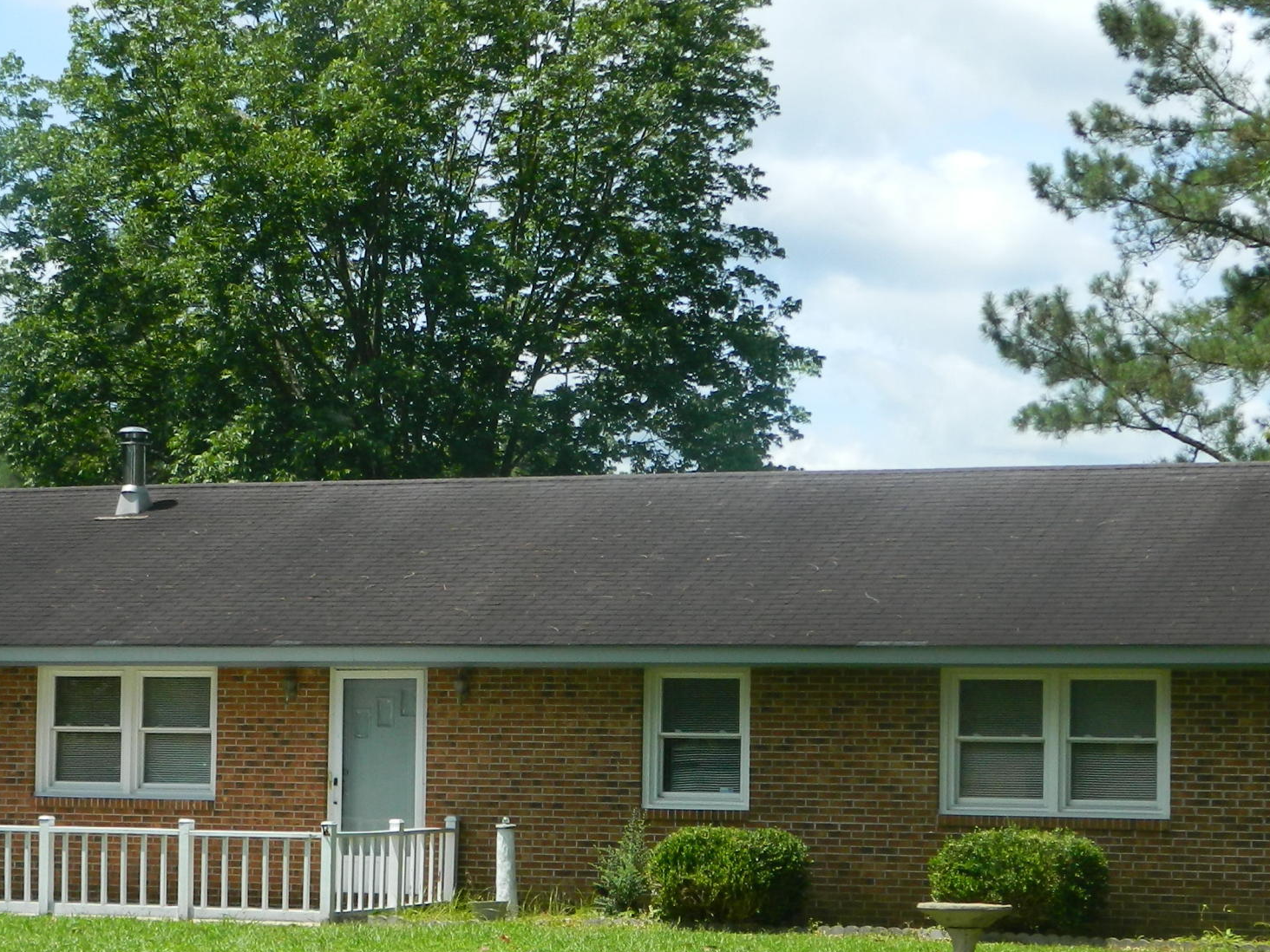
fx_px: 3082
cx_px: 655
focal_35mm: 84
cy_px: 668
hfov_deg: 23.3
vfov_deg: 17.5
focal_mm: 7.3
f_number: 3.5
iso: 80
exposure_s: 1/800
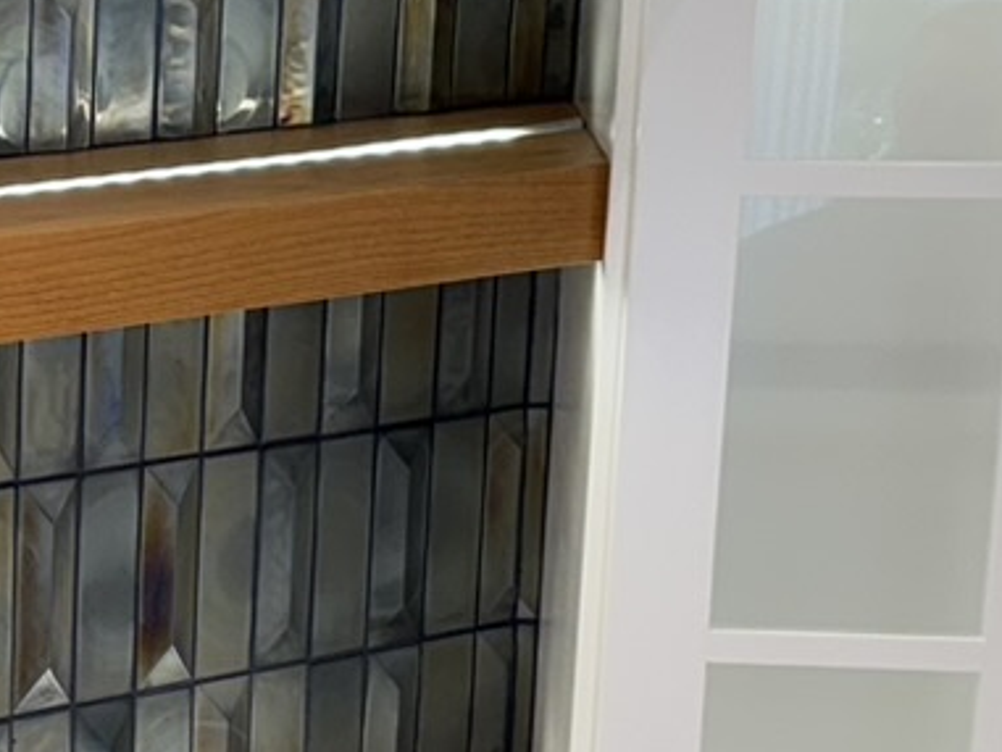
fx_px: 3735
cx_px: -550
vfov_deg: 11.5
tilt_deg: -14.9
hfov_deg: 14.2
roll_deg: +1.0
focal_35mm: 129
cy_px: 613
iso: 50
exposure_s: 1/135
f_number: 1.78
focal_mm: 6.76
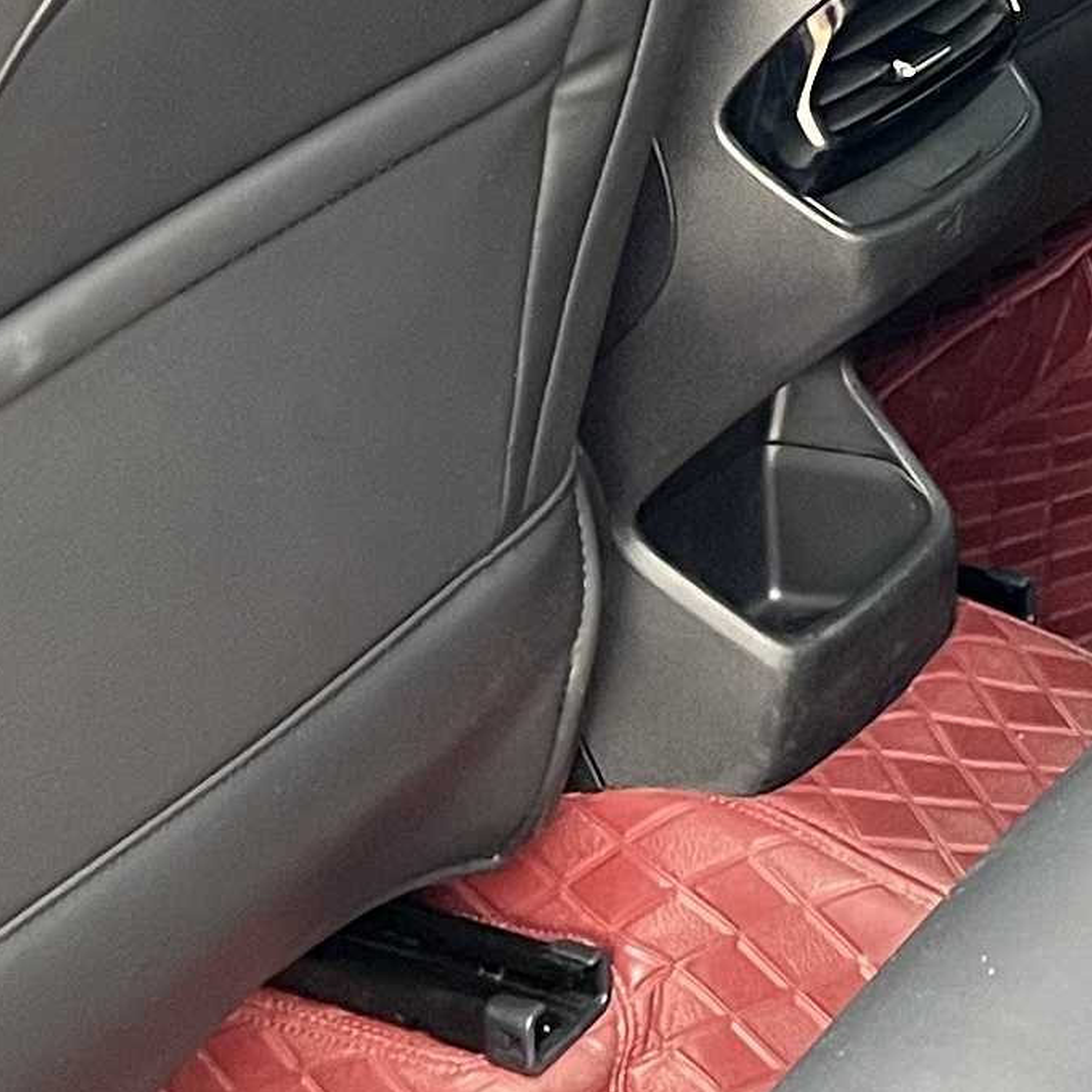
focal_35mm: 136
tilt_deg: -24.8
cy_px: 241
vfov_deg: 12.8
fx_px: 4854
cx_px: 1530
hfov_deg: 12.3
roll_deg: +1.6
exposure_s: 1/60
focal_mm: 5.7
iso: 200
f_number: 1.5
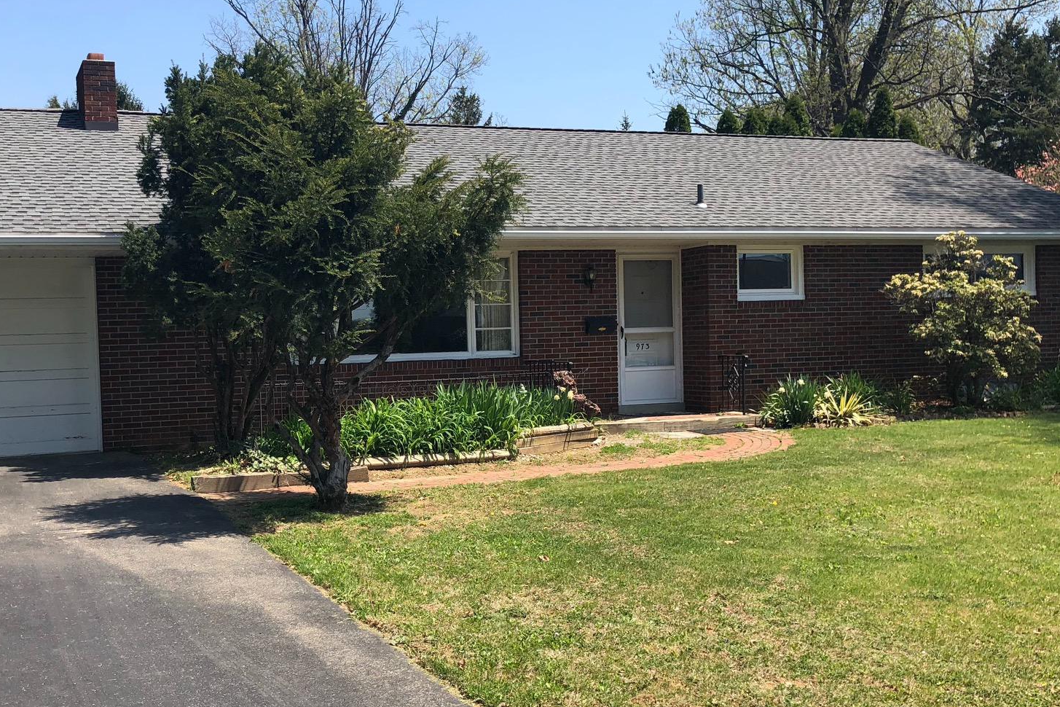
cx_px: 427
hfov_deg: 47.2
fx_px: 1207
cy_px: 403
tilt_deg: -1.9
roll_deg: +1.3
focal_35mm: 41
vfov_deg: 32.6
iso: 20
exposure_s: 1/1297
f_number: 1.8
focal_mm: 4
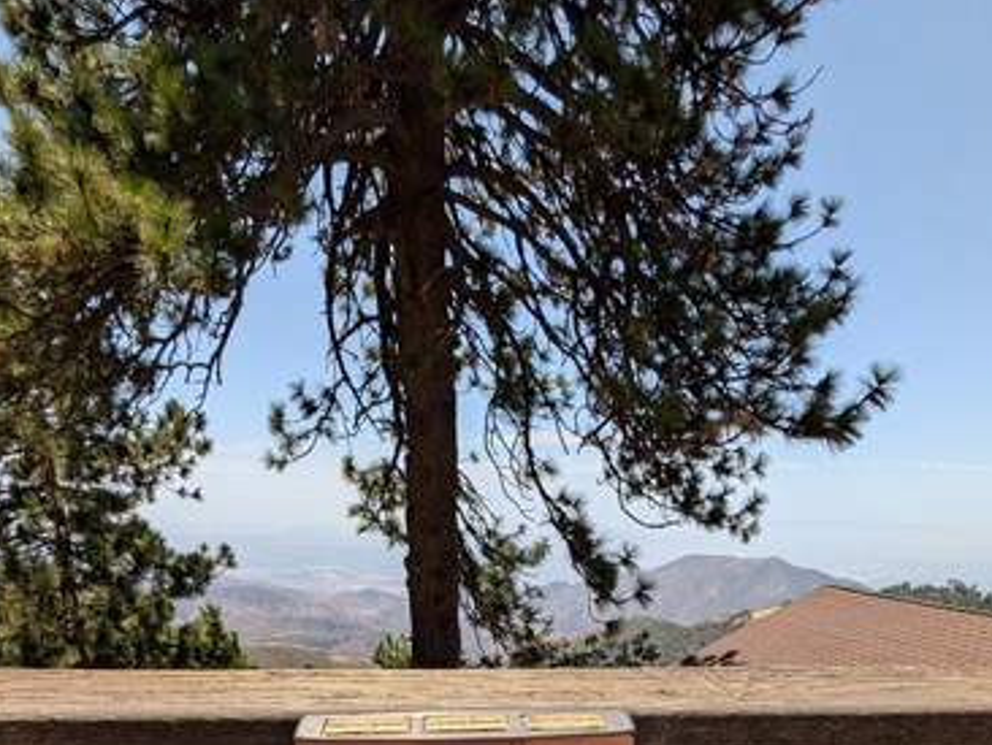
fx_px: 602
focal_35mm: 21
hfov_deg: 79.0
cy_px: 759
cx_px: 491
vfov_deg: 50.3
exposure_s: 1/3436
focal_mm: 2.02
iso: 51
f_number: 1.7
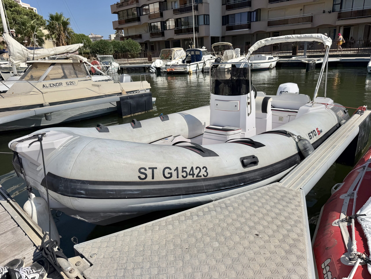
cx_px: 186
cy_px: 140
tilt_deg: -17.9
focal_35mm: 24
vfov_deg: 56.8
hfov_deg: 71.6
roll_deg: +2.6
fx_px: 257
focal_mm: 6.76
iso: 80
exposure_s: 1/17544
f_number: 1.78
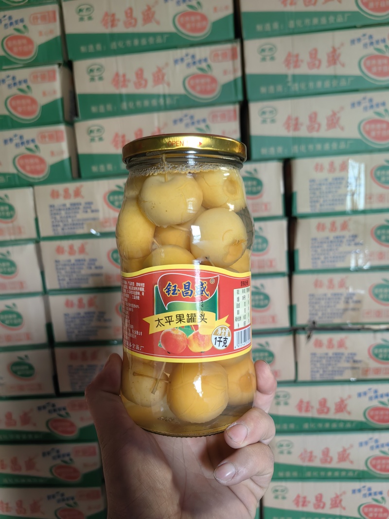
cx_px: 194
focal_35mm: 27
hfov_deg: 51.3
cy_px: 260
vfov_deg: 65.3
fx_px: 405
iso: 200
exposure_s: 1/50
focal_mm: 5.75
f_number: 2
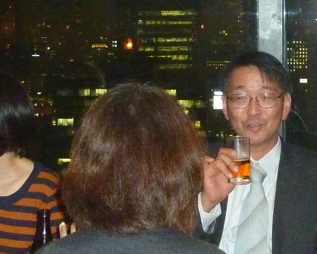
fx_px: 1173
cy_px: 53
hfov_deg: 15.4
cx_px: 142
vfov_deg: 12.3
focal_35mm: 125
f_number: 3.6
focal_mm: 6.5
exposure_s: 1/30
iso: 800
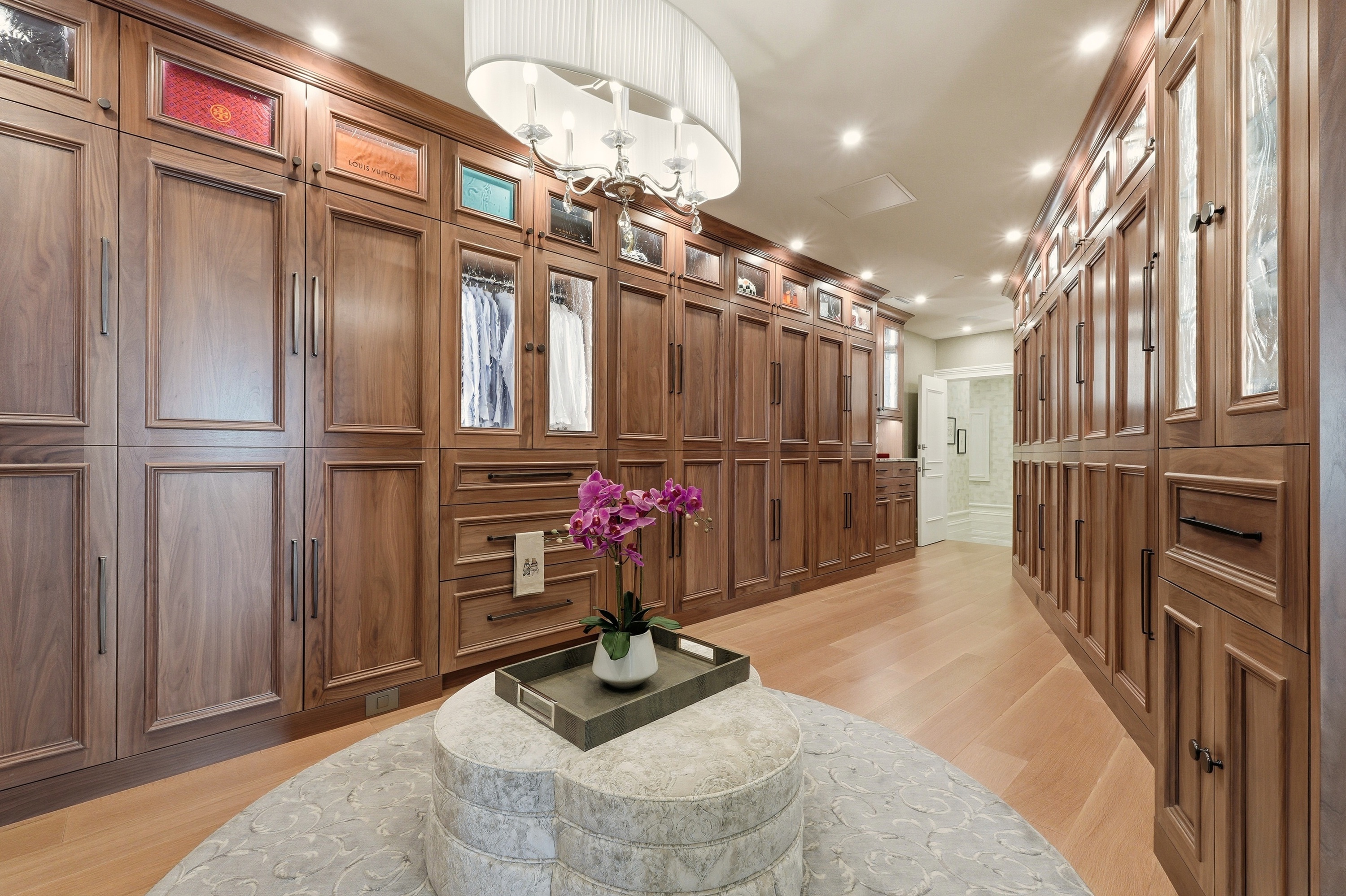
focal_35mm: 15
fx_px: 561
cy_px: 448
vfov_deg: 77.3
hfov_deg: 100.4
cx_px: 673
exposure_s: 1/160
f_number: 9
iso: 400
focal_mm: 10
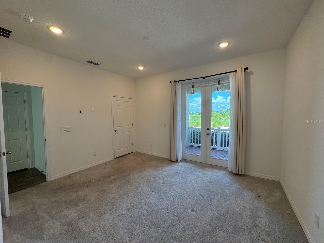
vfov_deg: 85.7
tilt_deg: -3.5
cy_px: 122
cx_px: 162
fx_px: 131
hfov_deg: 102.1
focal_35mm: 14
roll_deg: +0.3
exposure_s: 1/129
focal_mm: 2.22
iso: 40
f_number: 2.2
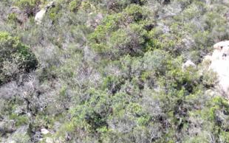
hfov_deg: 24.1
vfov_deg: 15.5
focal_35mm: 84
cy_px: 37
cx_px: 35
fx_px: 524
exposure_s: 1/725
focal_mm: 6.72
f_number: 1.7
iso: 100
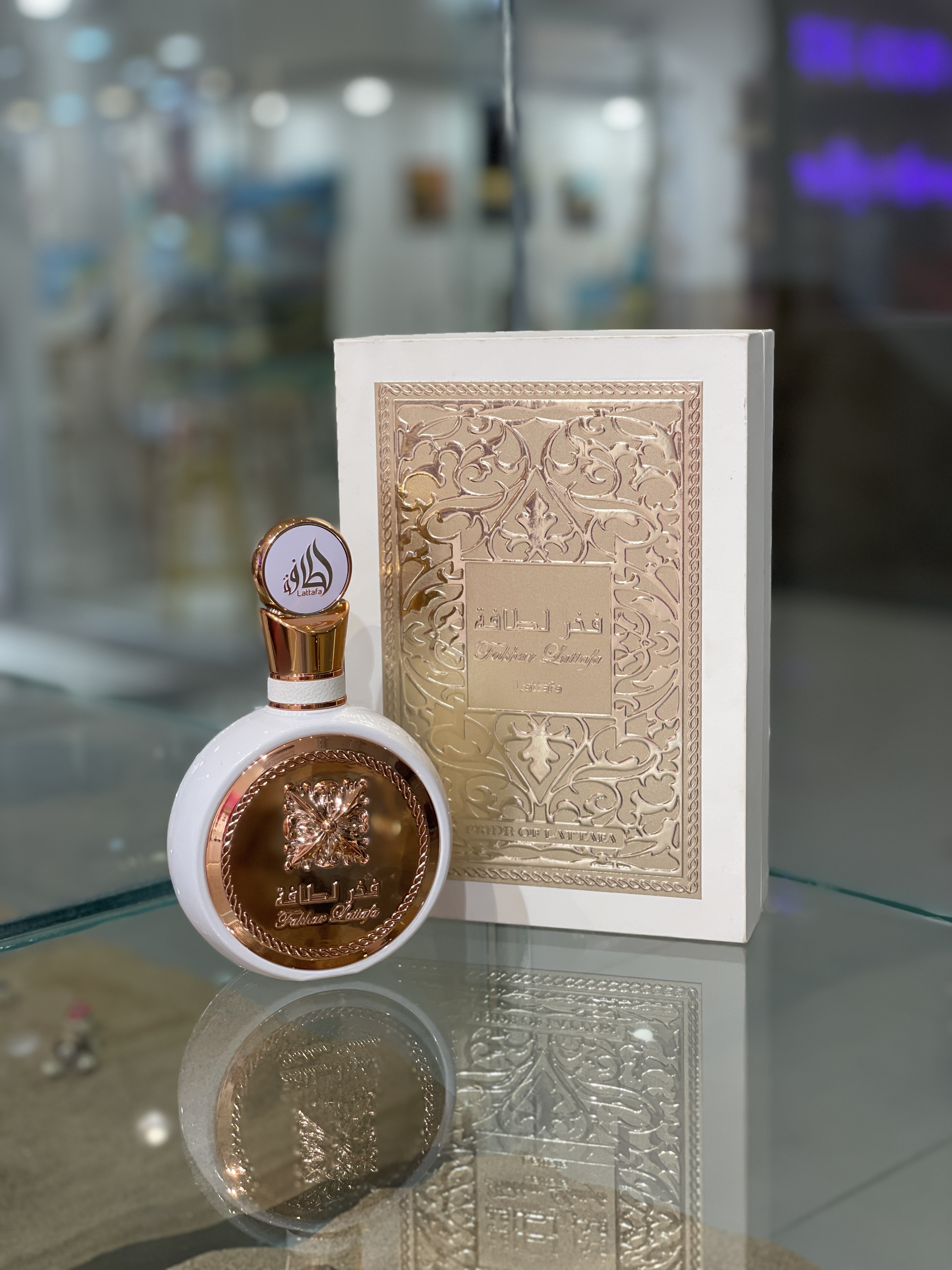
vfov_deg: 36.8
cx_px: 476
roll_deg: +1.5
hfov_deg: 28.0
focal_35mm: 52
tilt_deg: -9.1
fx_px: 1907
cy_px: 635
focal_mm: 6
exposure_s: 1/100
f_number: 2
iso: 64
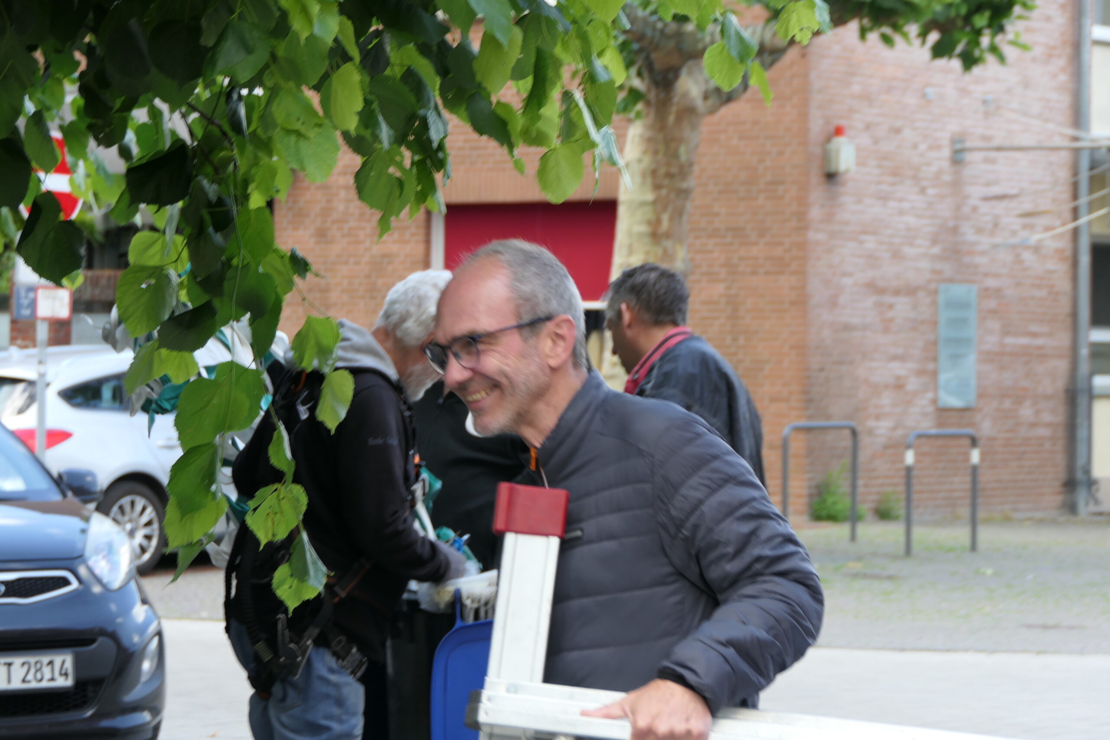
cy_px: 370
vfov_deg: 10.6
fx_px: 4008
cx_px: 555
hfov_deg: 15.8
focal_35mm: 130
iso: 200
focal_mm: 47.4
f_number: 4.2
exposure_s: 1/125
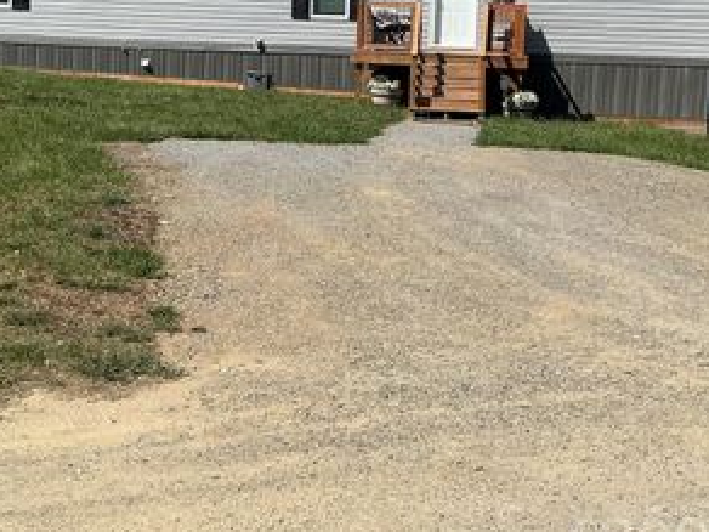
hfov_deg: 39.6
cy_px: 123
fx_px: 983
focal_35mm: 48
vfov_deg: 29.7
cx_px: 321
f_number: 1.8
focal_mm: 3
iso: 25
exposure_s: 1/2959
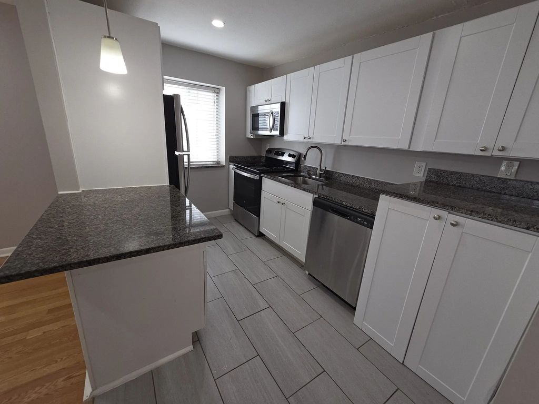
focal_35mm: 13
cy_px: 202
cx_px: 270
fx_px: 202
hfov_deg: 106.2
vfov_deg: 89.9
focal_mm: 2.2
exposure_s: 1/60
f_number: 2.2
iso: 50
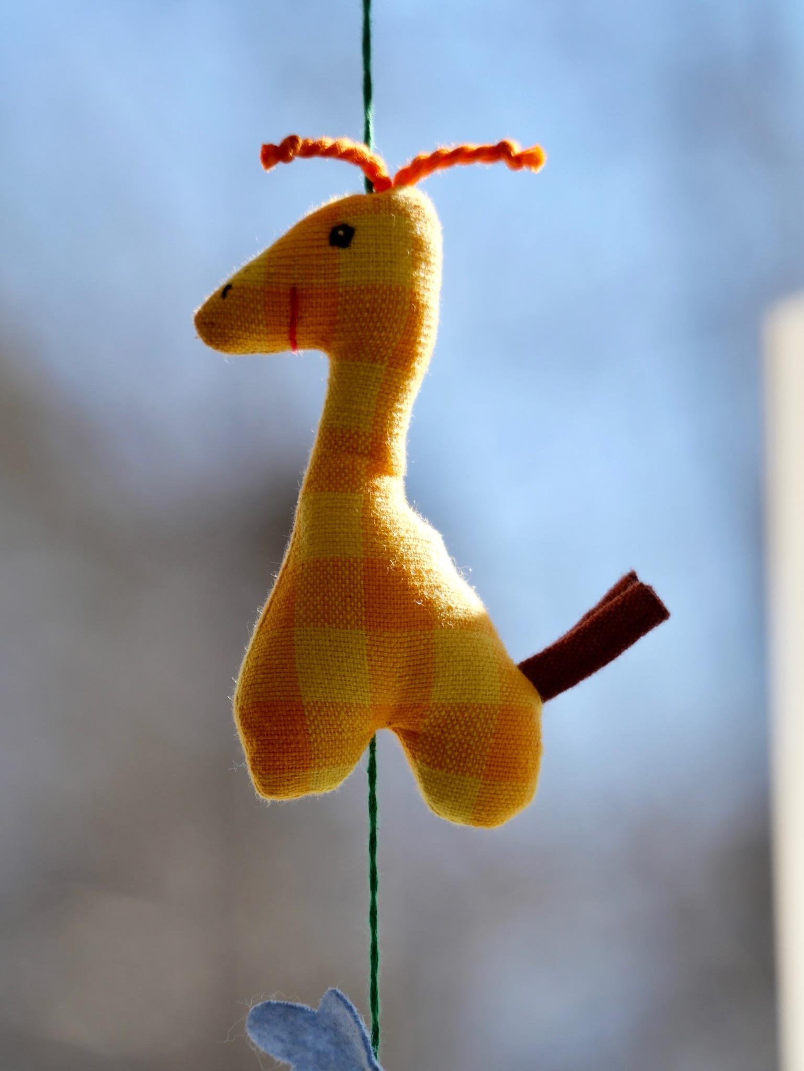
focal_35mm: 358
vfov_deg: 5.5
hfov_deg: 4.2
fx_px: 11087
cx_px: 402
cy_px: 536
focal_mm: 179
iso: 200
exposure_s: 1/400
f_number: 5.9
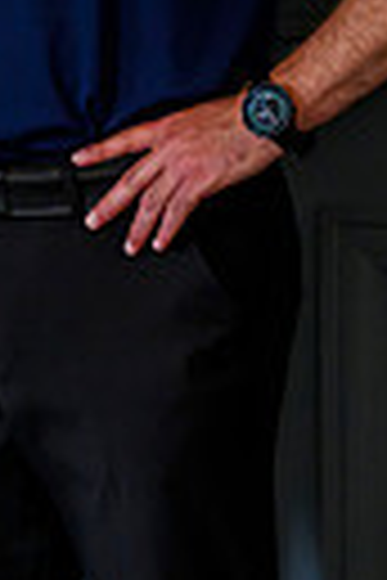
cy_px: -106
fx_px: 7997
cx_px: -590
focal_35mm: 496
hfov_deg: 2.7
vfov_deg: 4.1
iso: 4000
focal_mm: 110
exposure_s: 1/500
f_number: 4
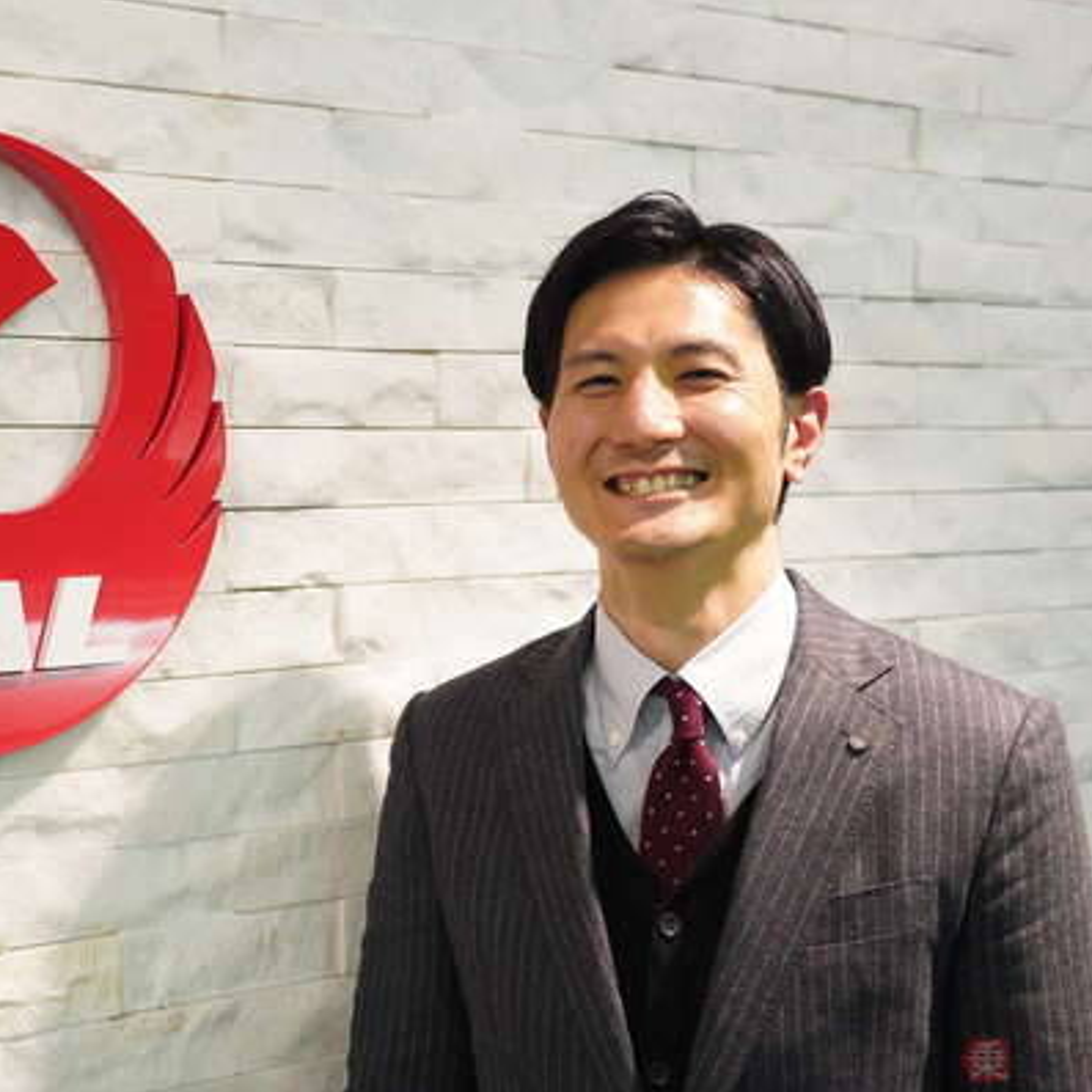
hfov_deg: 31.1
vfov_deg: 31.6
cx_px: 289
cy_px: 547
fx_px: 1927
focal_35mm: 54
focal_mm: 42
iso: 4000
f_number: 4.5
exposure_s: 1/50
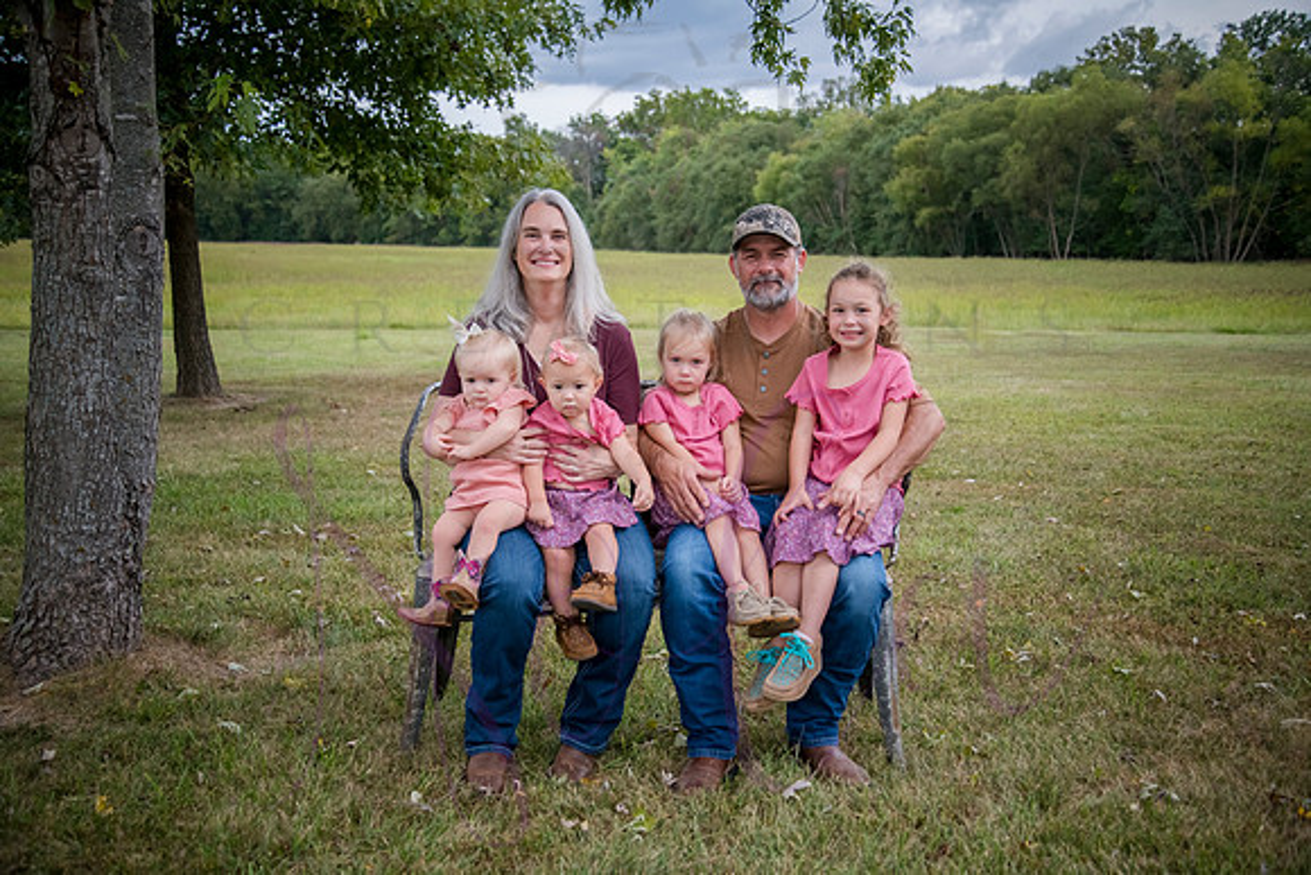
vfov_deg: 35.1
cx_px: 656
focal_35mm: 38
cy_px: 438
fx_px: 1384
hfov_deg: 50.7
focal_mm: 38
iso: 400
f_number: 4.2
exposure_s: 1/640
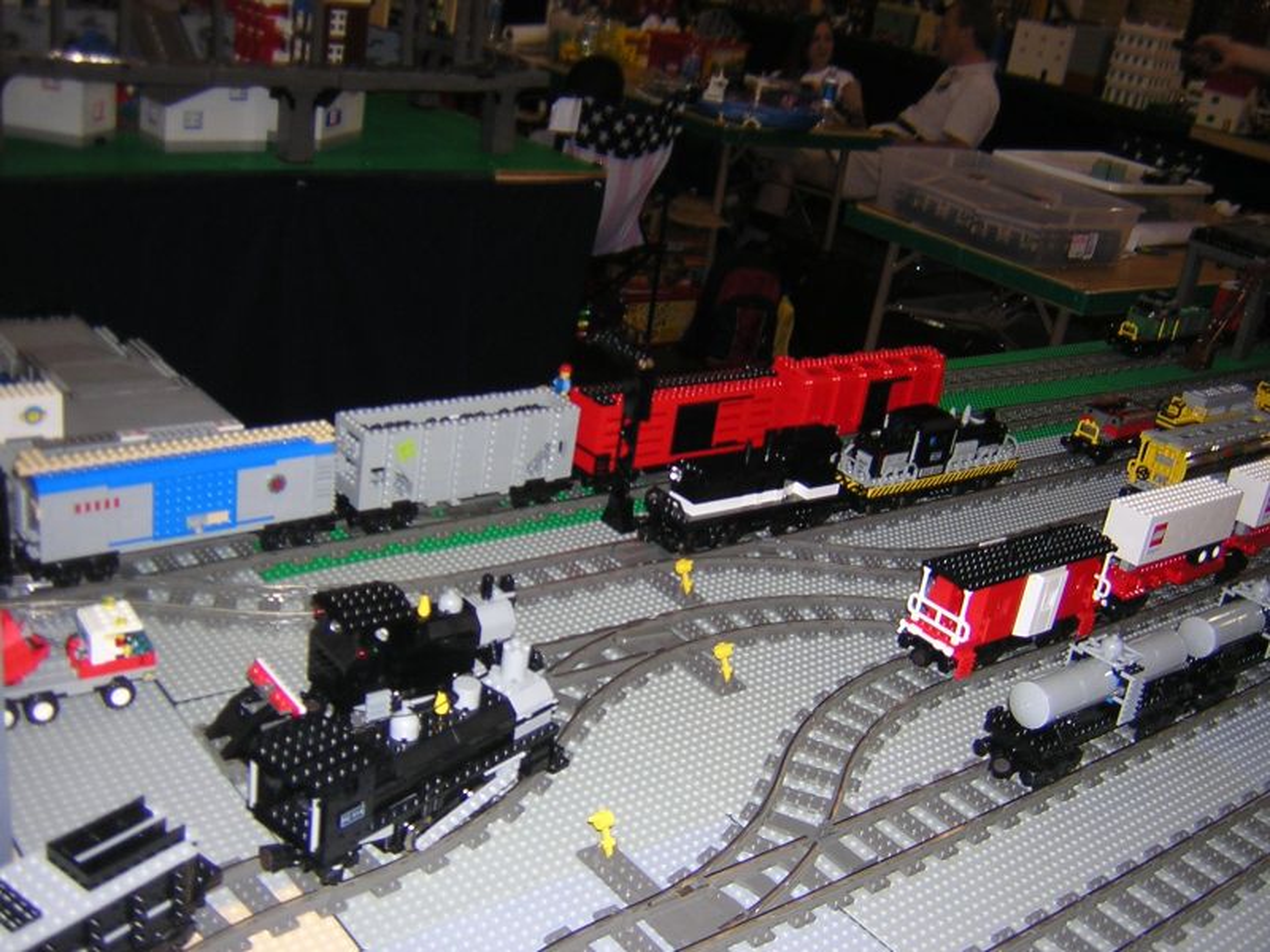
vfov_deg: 39.7
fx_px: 1321
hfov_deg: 51.4
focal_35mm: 36
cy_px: 476
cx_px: 635
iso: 100
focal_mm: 4.7
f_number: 2.6
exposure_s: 1/60.1
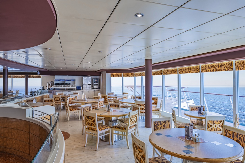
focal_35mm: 23
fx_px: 156
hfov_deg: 76.1
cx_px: 122
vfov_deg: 55.1
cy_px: 82
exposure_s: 1/125
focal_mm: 23
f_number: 11
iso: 200
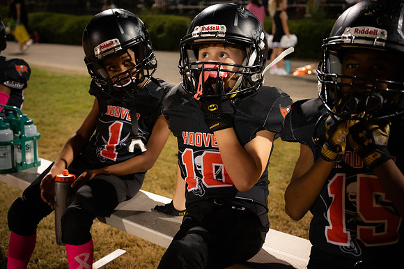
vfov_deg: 27.5
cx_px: 202
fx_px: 550
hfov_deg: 40.4
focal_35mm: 49
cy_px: 134
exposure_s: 1/250
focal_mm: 49
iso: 3200
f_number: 4
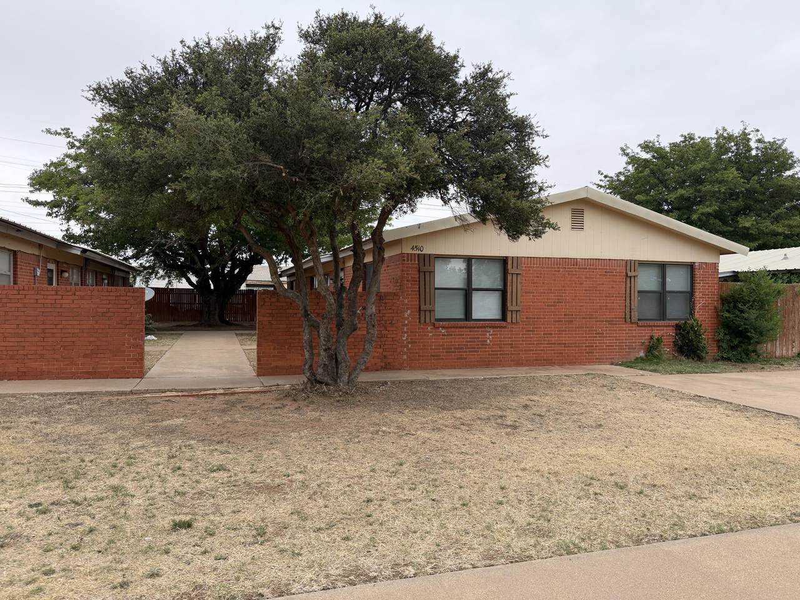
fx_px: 555
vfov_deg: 56.8
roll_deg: -0.7
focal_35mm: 24
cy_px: 300
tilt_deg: -0.3
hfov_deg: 71.6
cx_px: 400
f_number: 1.78
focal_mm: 6.76
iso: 100
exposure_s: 1/1770
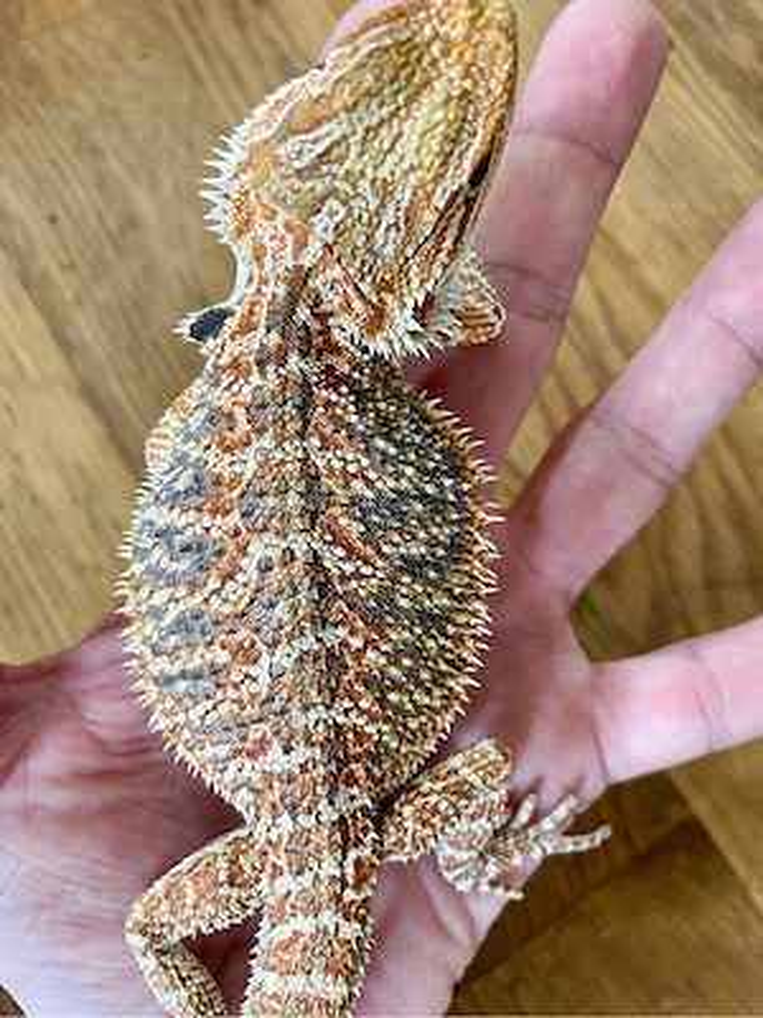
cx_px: 382
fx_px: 764
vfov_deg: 67.3
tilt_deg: -73.5
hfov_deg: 53.1
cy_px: 509
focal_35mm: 26
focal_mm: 4.2
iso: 80
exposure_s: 1/50
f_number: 1.6
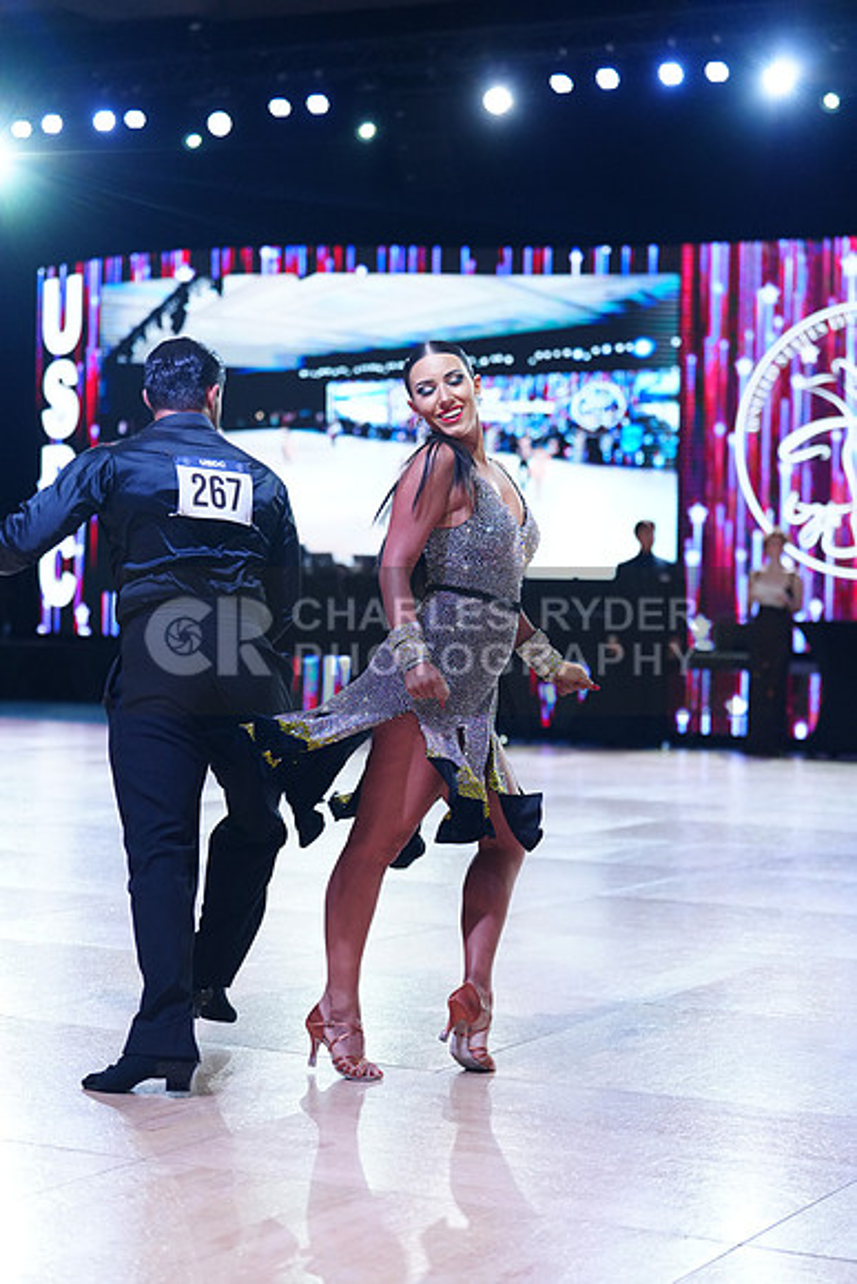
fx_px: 2498
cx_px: 428
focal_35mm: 70
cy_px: 642
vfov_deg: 28.8
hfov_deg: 19.5
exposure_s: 1/500
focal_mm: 70
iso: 2000
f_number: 2.8
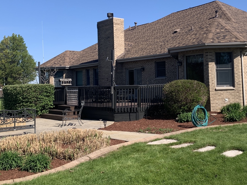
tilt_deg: +4.0
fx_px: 307
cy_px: 64
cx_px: 182
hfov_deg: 42.7
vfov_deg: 33.3
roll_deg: +2.0
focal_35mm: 43
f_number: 1.8
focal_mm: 4.25
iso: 25
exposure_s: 1/1880
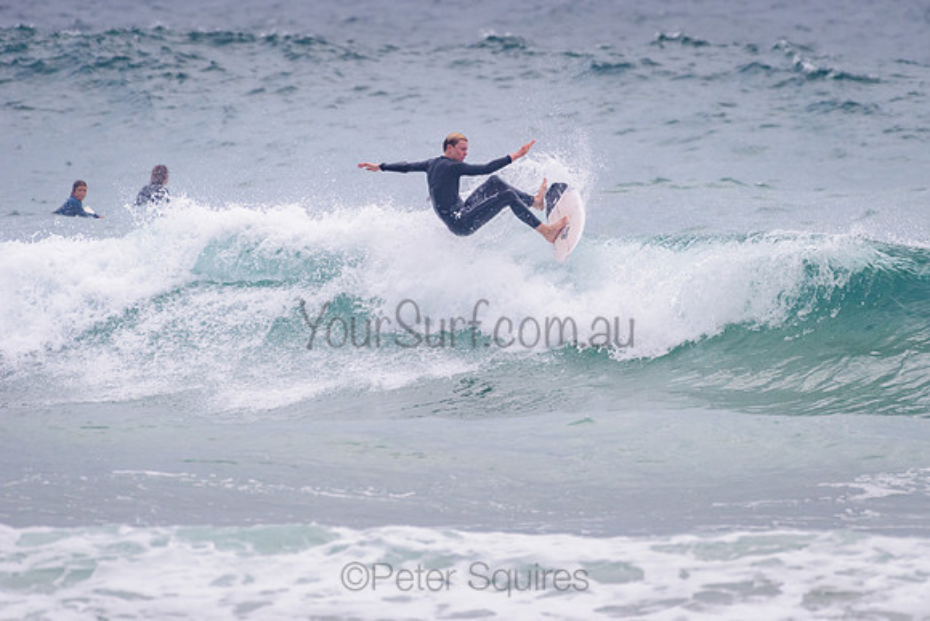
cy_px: 240
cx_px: 570
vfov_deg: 2.2
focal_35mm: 613
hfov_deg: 3.4
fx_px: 15837
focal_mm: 500
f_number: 5.6
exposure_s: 1/2000
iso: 720
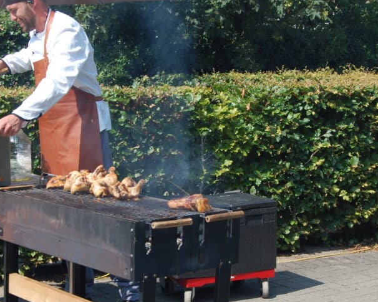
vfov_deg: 20.2
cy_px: 177
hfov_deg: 24.9
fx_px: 850
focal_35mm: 76
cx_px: 125
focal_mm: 32
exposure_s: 1/250
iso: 200
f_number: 8
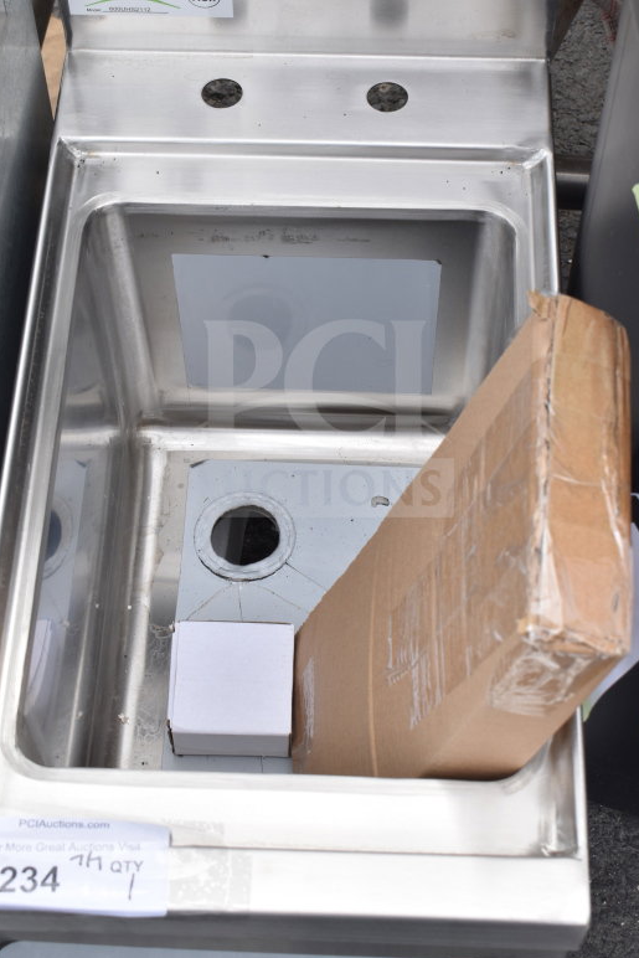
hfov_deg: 21.3
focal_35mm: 64
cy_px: 419
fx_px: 1703
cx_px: 314
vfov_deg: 31.4
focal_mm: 36
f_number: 8
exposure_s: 1/250
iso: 200
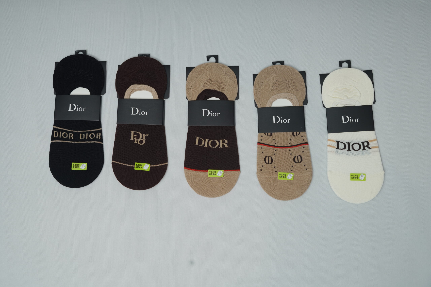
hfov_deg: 39.6
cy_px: 144
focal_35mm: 50
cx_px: 216
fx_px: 599
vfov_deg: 27.0
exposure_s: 1/200
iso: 320
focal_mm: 50
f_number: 6.3
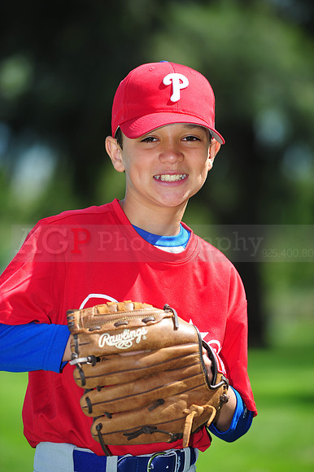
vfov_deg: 10.3
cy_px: 236
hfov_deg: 6.9
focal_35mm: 200
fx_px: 2620
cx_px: 157
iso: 200
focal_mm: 200
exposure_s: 1/800
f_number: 4.5
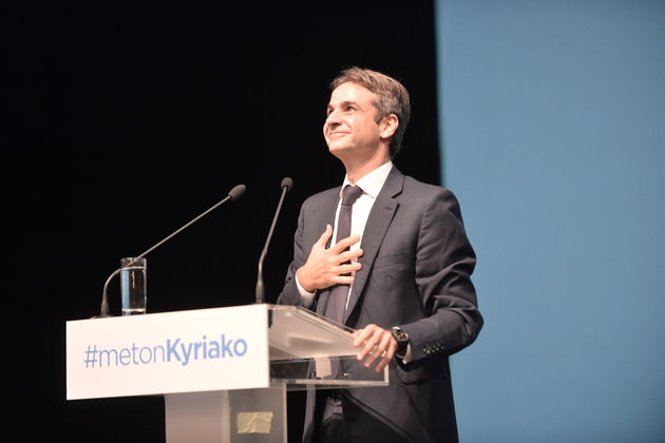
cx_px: 332
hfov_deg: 14.7
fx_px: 2586
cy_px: 222
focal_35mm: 140
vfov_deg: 9.8
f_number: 2.8
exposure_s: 1/100
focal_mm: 140
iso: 4000
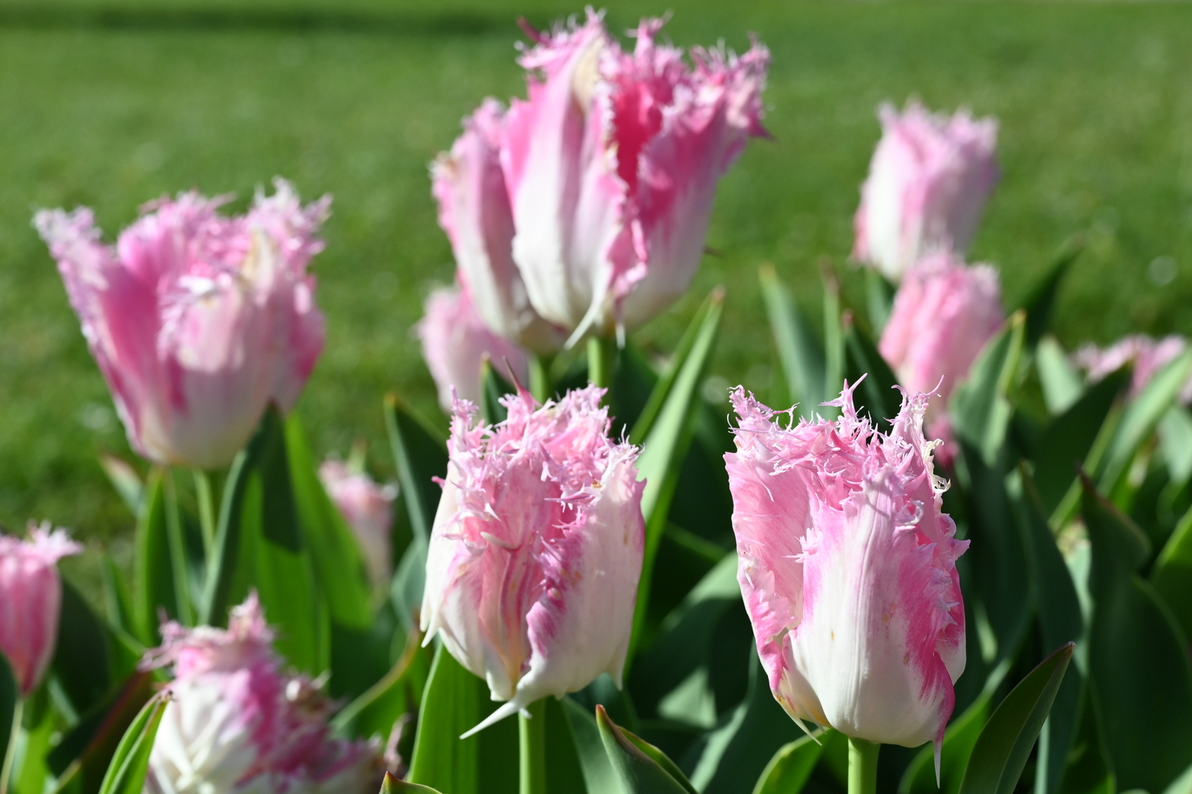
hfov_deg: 39.6
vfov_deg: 27.0
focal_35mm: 50
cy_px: 397
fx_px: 1655
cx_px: 596
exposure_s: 1/1250
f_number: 10
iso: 640
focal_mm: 50
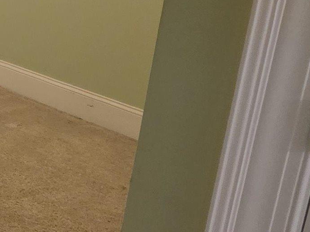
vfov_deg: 23.4
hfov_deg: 18.5
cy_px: -34
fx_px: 519
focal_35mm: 58
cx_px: -332
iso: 500
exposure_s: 1/60
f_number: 1.9
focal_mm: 2.2
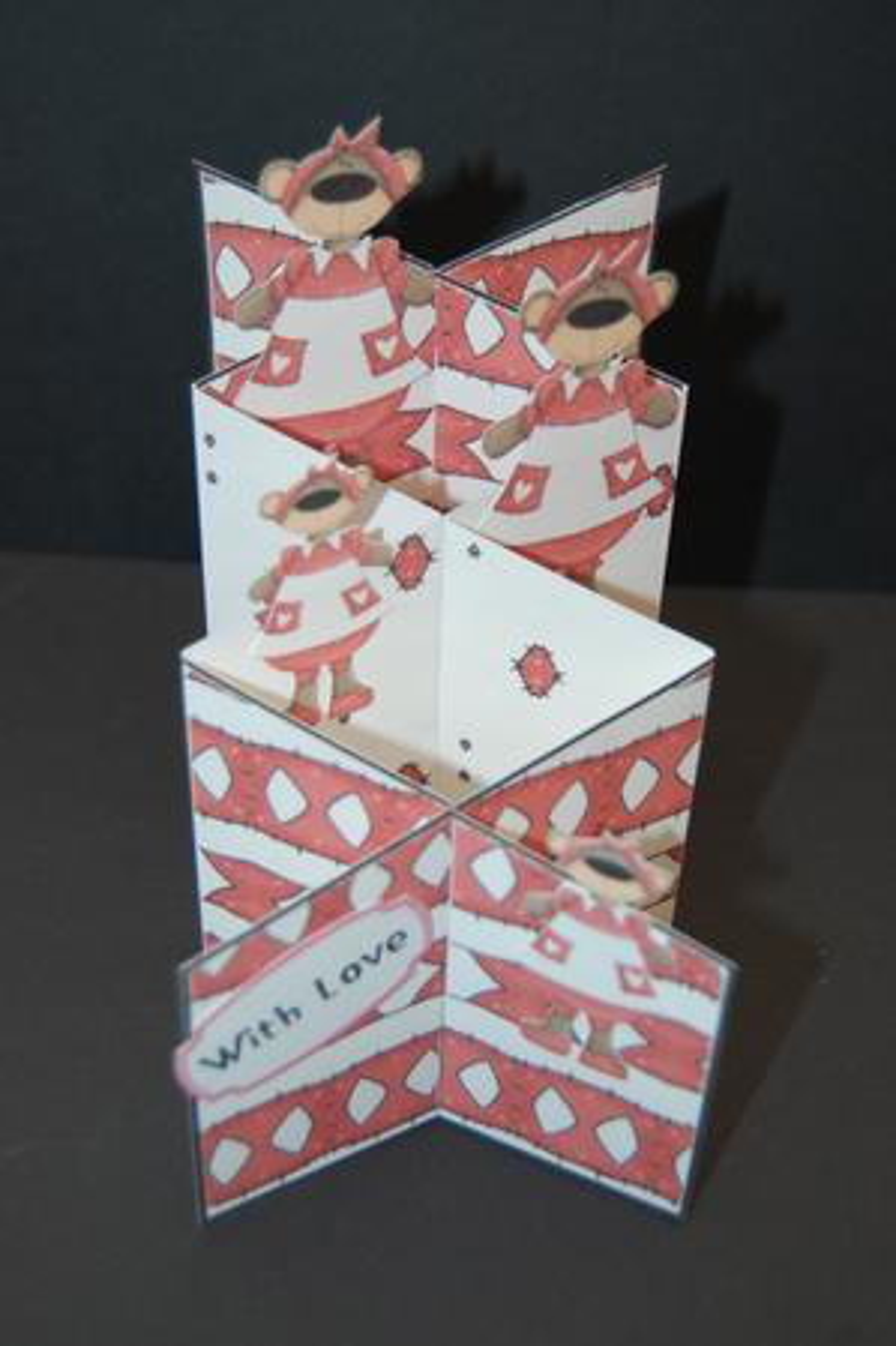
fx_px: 1737
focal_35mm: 46
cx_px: 448
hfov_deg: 28.9
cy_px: 673
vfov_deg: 42.3
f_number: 4.5
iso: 280
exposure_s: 1/60
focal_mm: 31
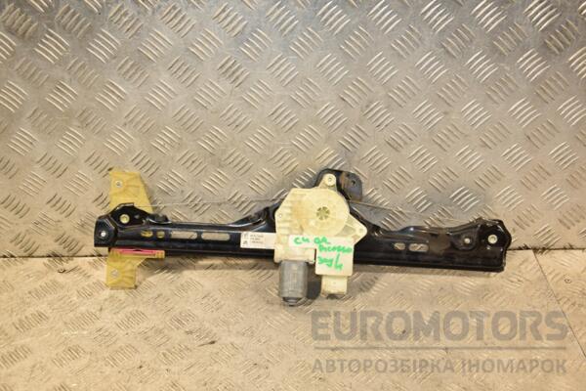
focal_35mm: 45
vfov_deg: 29.9
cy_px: 196
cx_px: 293
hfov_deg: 43.6
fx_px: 732
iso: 800
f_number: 5
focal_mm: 30
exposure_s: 1/160
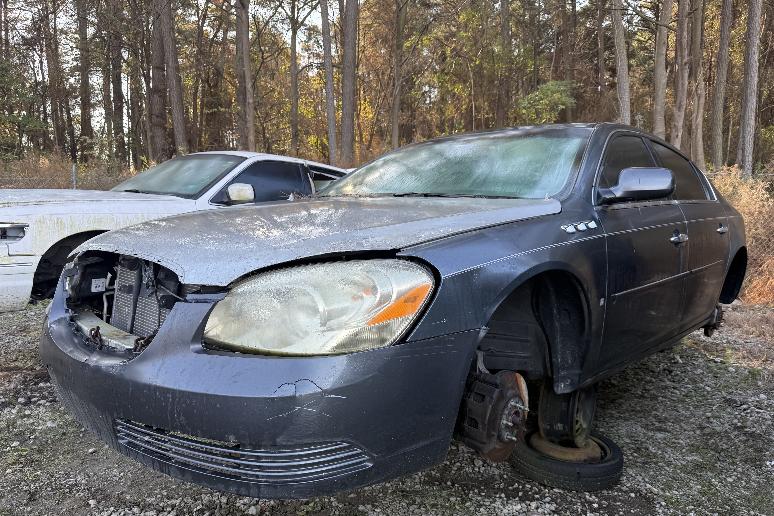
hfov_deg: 71.5
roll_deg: +0.5
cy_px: 265
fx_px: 537
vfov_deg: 51.3
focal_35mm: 25
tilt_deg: -6.5
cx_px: 387
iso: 80
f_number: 1.78
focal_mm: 6.76
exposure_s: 1/361
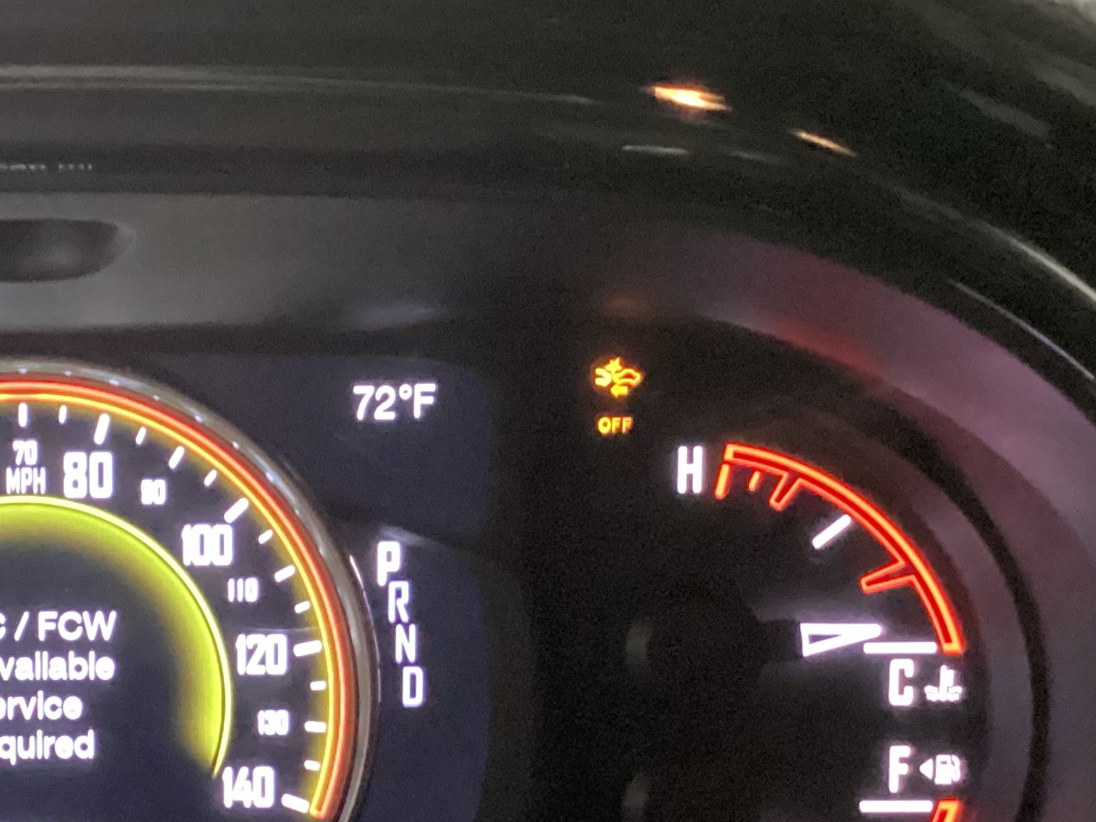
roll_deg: -0.7
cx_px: 16
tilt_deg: -24.5
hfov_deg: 23.7
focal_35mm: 79
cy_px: 704
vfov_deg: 18.4
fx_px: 2502
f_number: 2.4
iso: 800
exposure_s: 1/17
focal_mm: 3.3
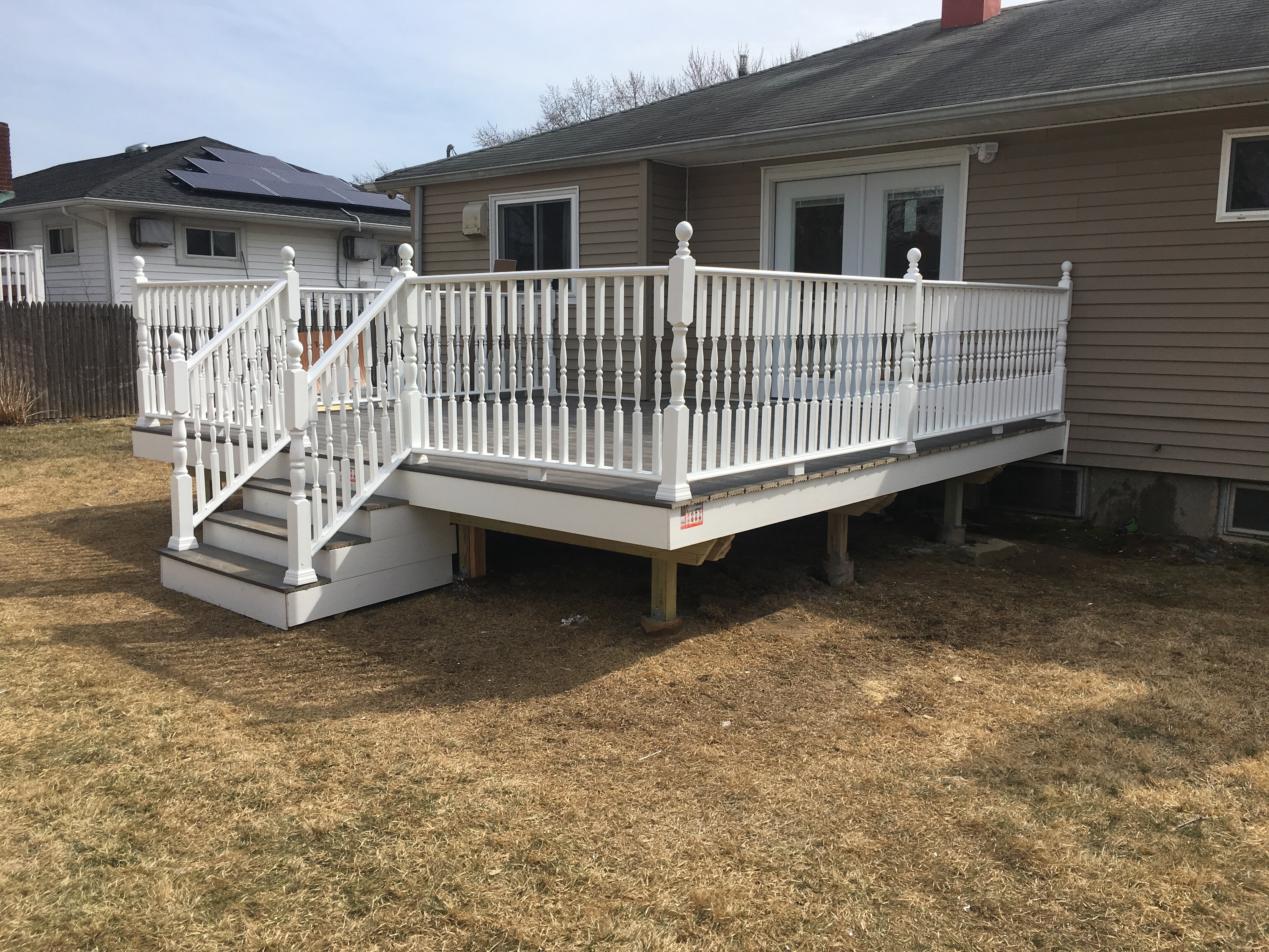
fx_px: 1063
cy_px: 476
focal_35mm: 29
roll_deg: -0.8
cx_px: 634
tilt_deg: -8.5
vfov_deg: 48.2
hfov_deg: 61.7
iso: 25
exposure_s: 1/2079
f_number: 2.2
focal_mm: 4.15
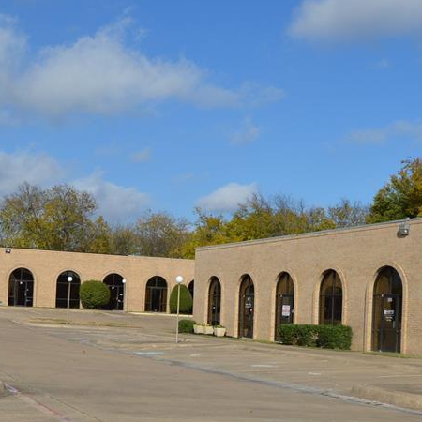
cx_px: 216
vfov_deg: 29.2
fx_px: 800
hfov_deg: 29.6
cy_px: 302
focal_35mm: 58
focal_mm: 20
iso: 100
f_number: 10
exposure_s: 1/400
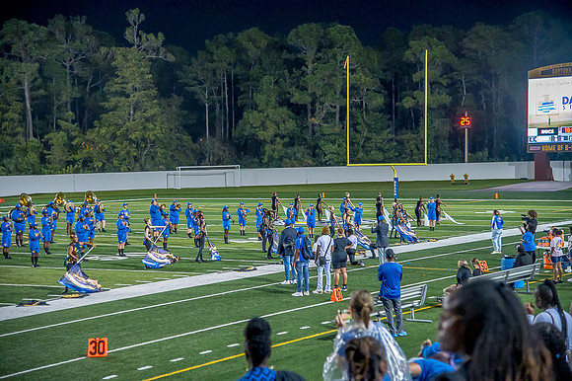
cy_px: 190
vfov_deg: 17.5
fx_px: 1239
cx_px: 286
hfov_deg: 26.0
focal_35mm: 78
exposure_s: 1/200
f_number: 4
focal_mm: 78
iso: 2000
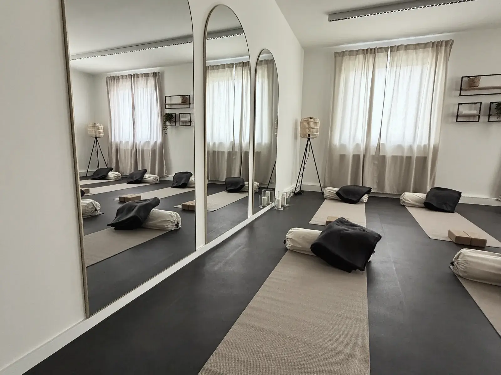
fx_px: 203
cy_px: 188
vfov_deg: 85.7
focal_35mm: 14
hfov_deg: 102.1
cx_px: 250
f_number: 2.2
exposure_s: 1/60
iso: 640
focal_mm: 2.22
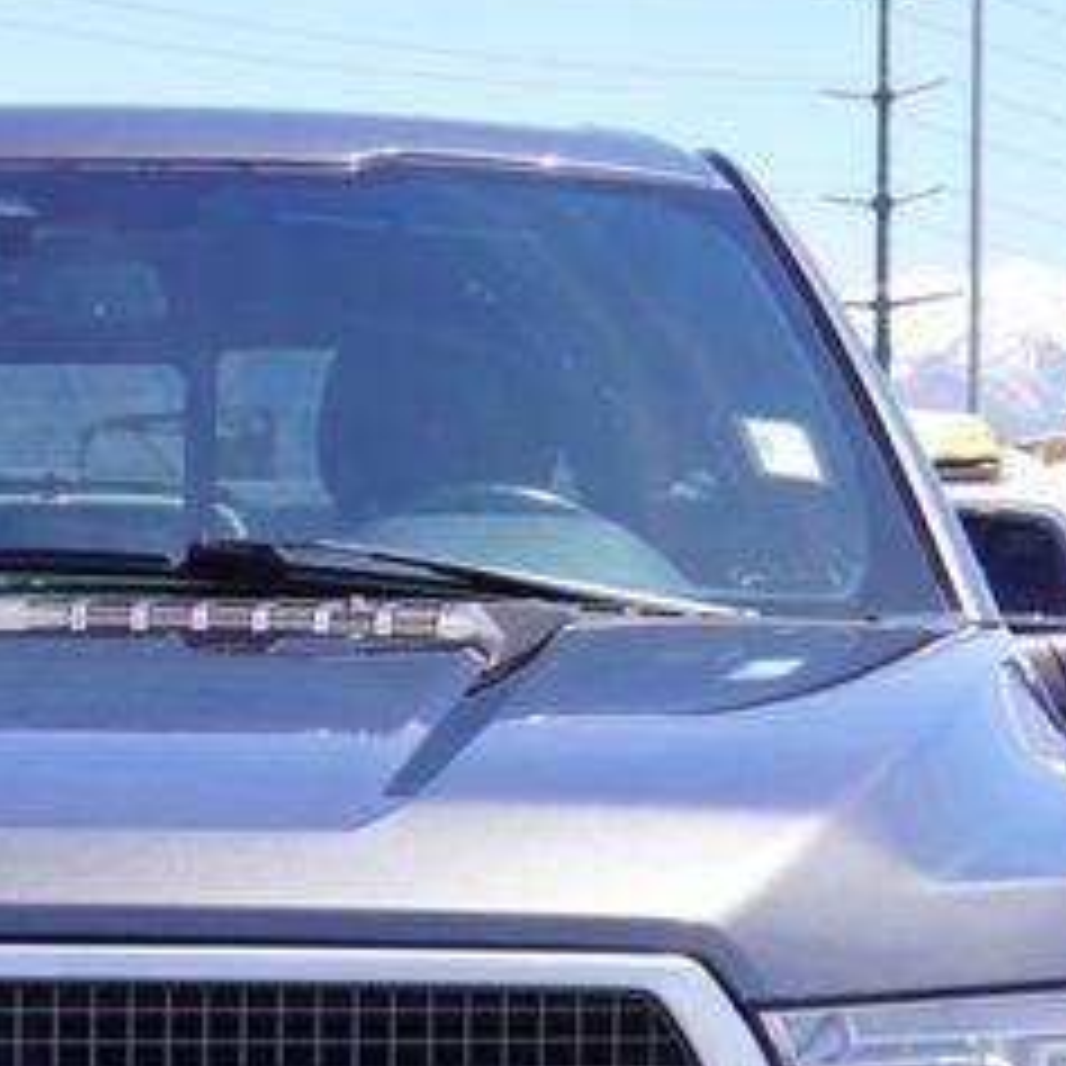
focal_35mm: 138
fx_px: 4802
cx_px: -90
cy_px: 1403
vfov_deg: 12.3
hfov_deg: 12.5
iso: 100
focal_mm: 25
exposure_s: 1/125
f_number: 8
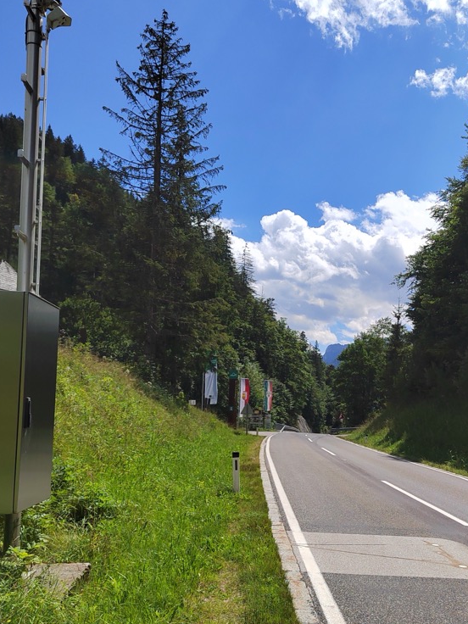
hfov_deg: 43.7
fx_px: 577
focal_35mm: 32
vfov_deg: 56.3
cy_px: 378
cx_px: 299
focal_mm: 5.52
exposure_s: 1/2000
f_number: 1.9
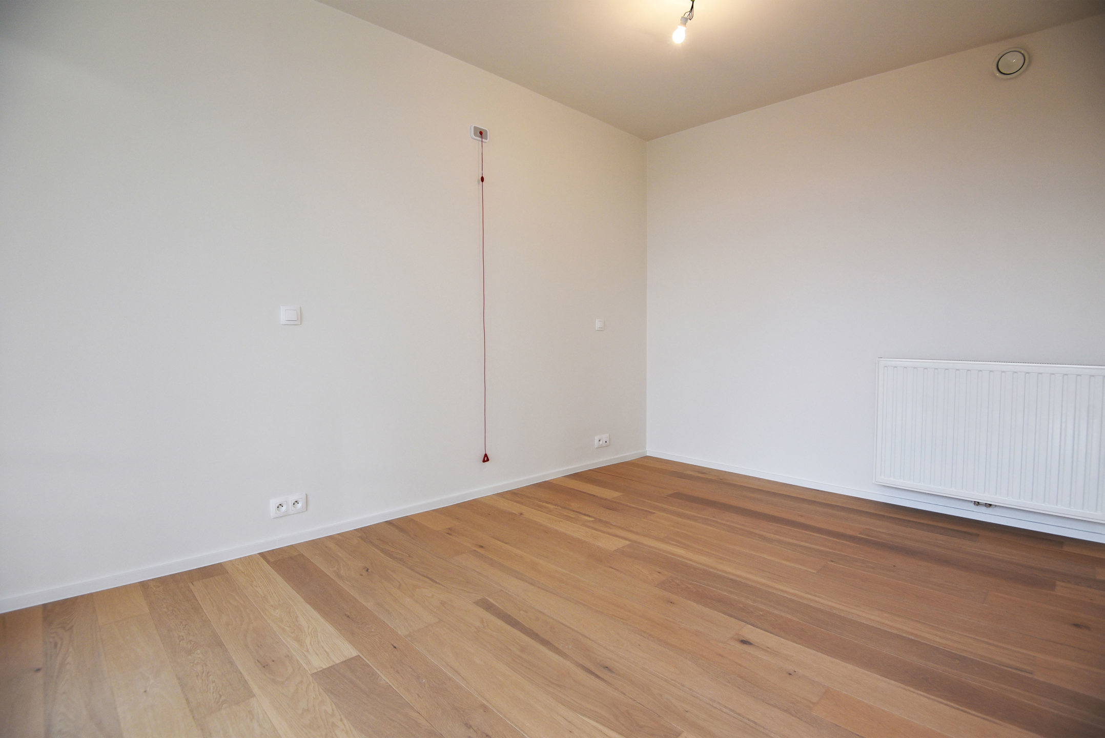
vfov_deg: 70.5
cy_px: 369
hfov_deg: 93.2
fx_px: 522
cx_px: 552
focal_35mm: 17
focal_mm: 17
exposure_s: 1/100
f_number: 5
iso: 400
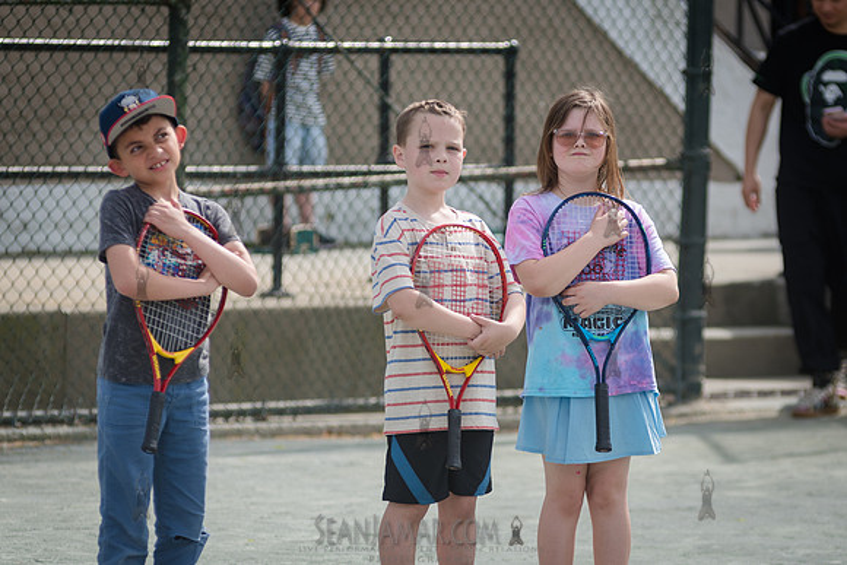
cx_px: 518
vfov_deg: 4.9
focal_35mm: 282
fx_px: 6632
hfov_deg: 7.3
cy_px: 313
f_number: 4
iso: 100
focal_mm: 185
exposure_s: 1/800
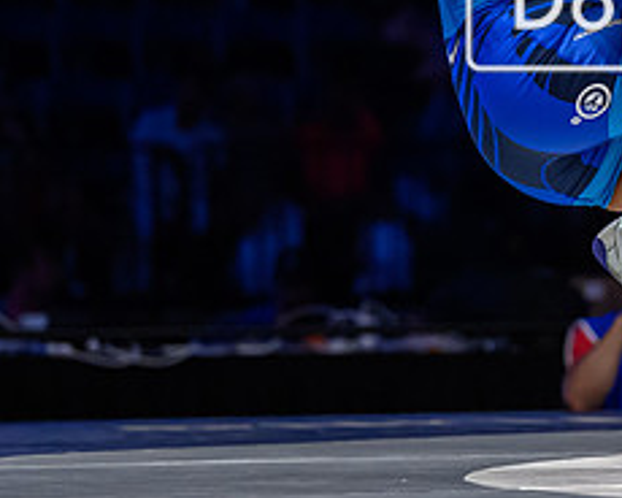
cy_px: 86
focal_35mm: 383
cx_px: 600
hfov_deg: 5.0
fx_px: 7051
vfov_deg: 4.0
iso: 4000
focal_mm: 110
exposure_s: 1/800
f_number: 2.8
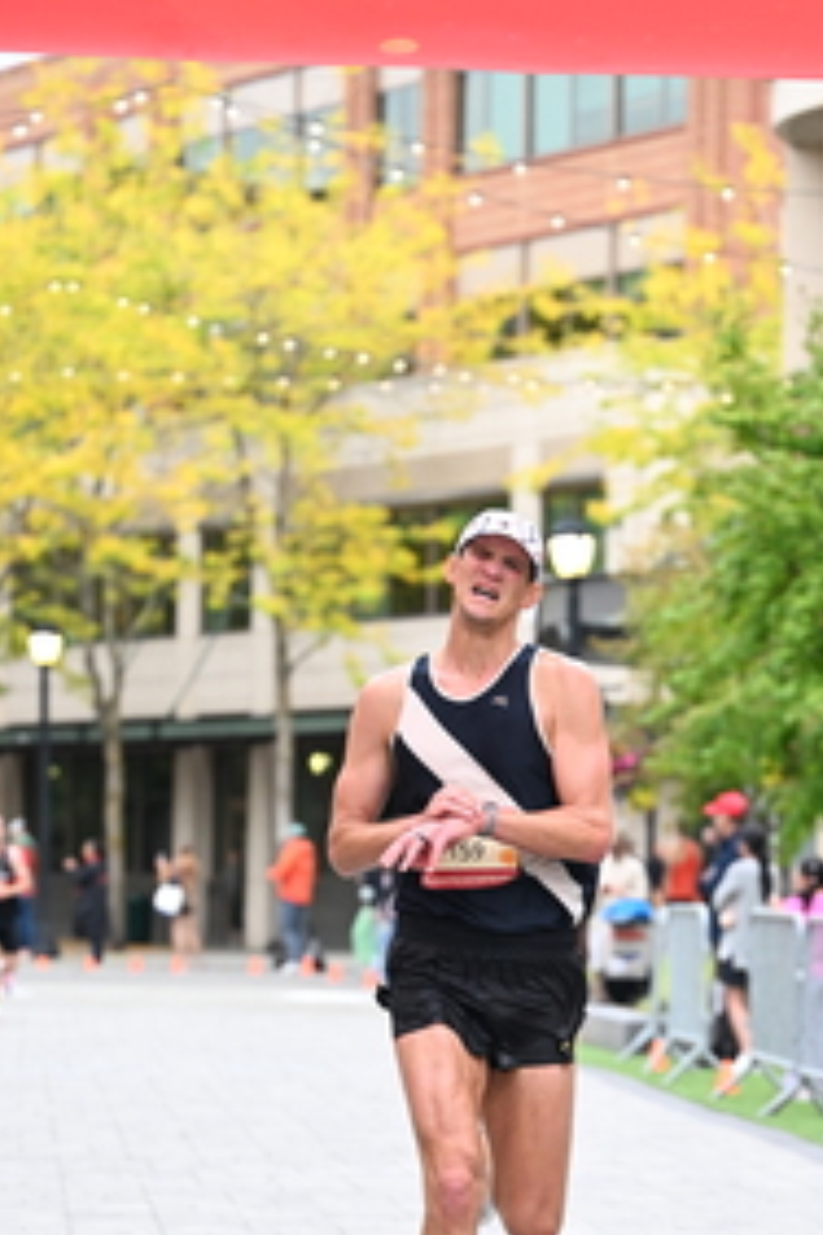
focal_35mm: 160
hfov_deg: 8.6
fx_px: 5486
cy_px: 911
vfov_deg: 12.8
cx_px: 641
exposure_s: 1/800
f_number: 2.8
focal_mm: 82
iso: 1600
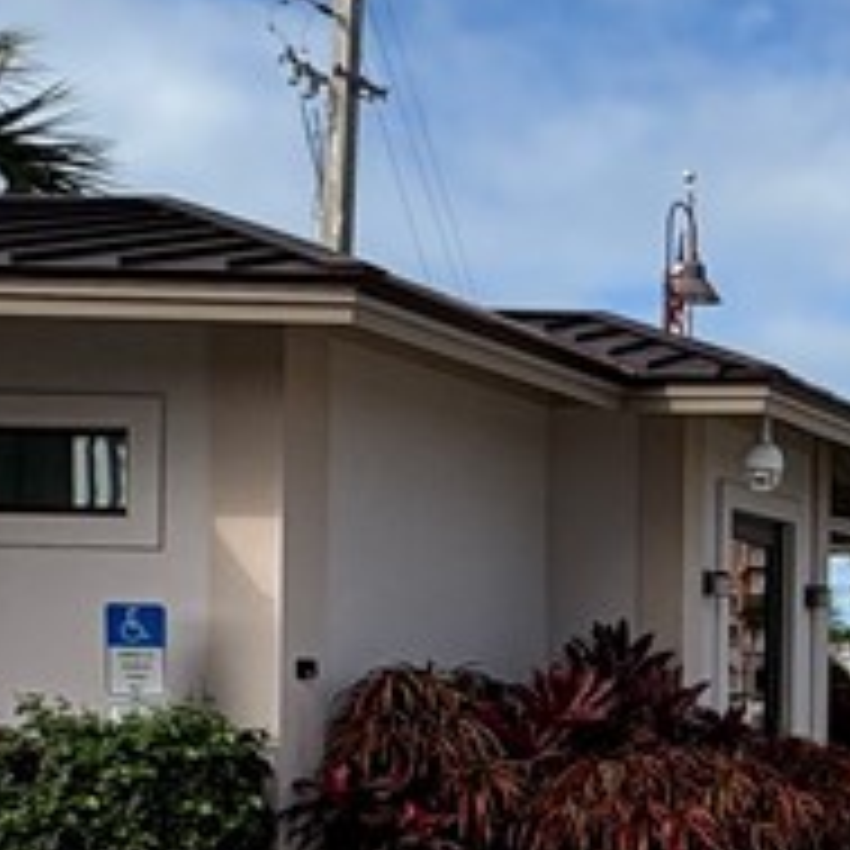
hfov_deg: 18.9
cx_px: 1583
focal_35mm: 67
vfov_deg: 25.1
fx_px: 1861
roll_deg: +0.2
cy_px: 742
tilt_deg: +0.1
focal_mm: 2.22
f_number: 2.2
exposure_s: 1/2584
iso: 50
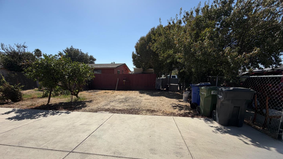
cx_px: 138
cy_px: 99
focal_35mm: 16
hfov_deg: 99.4
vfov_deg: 66.1
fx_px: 120
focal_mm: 2.22
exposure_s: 1/1125
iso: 20
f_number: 2.2
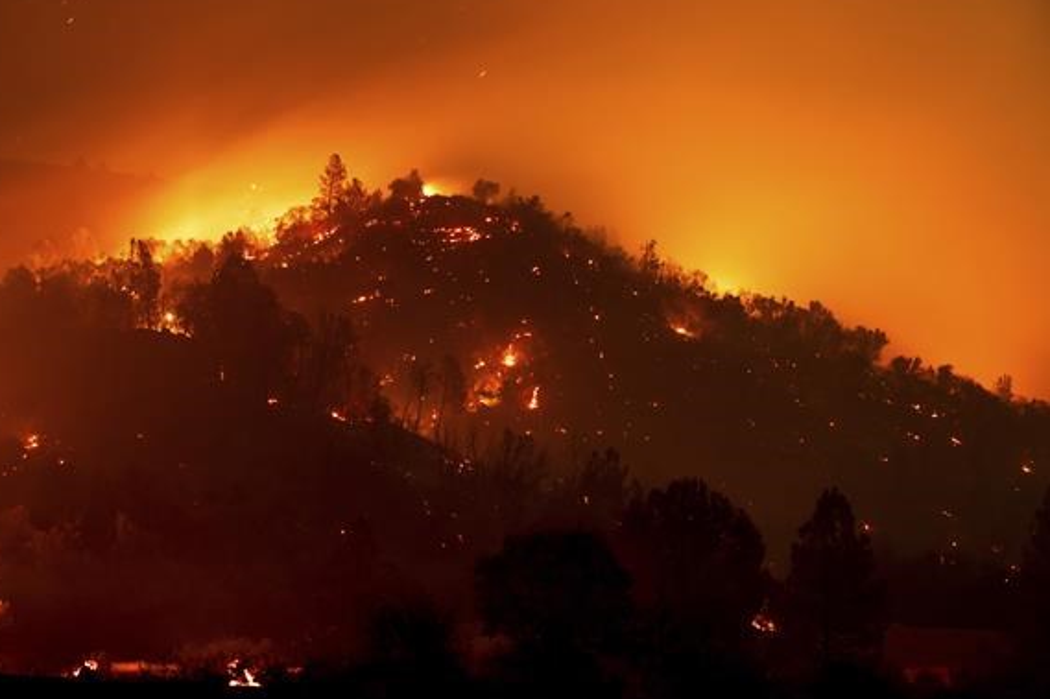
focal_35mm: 80
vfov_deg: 17.1
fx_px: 2333
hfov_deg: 25.3
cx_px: 454
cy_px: 344
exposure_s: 30
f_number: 4
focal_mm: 70
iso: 1600
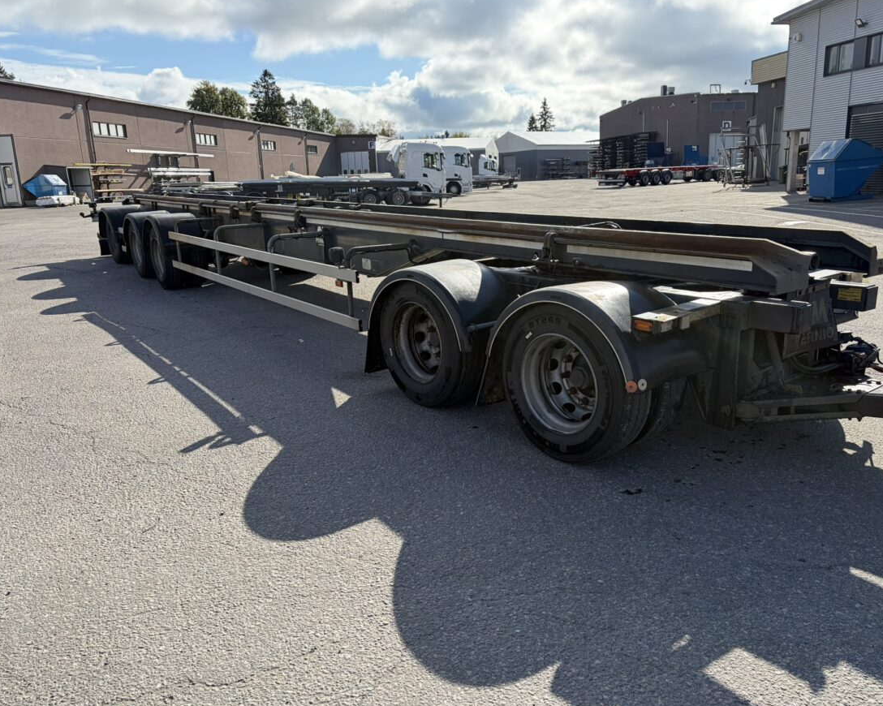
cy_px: 355
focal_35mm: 28
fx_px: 732
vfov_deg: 51.5
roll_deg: +2.4
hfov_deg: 62.1
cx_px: 479
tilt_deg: -14.0
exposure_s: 1/2985
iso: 64
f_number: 1.6
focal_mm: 5.96
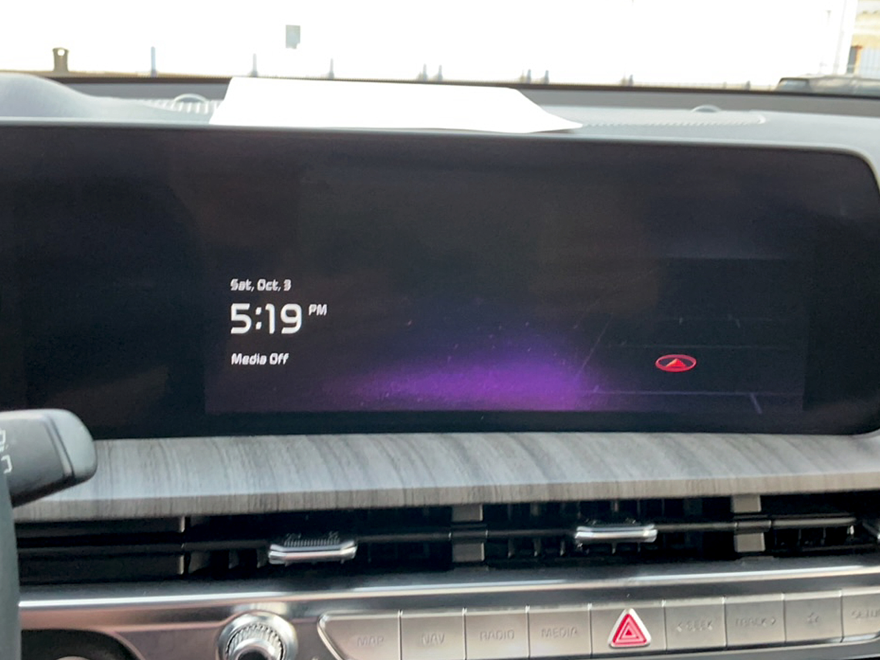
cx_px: 438
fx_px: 788
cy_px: 321
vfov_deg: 45.4
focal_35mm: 31
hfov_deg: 58.4
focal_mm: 3
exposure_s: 1/60
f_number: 1.8
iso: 125
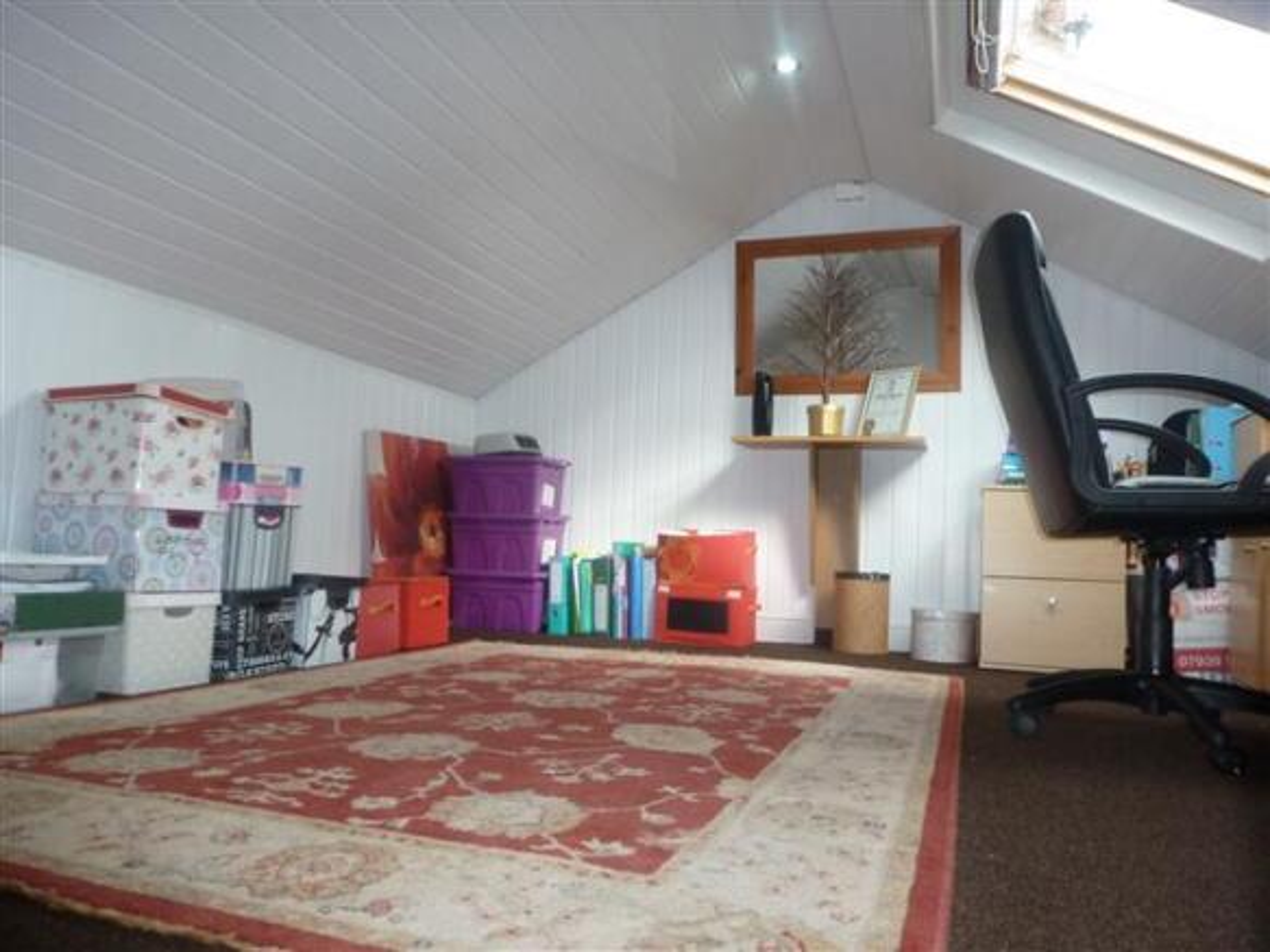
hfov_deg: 71.6
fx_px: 880
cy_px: 476
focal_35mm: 24
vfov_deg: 56.8
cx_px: 635
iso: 200
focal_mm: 4.3
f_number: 3.3
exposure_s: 1/60
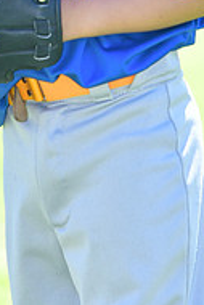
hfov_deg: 2.2
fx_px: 5239
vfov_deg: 3.3
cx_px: 57
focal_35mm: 618
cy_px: -159
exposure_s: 1/800
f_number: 4.5
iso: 400
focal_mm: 135
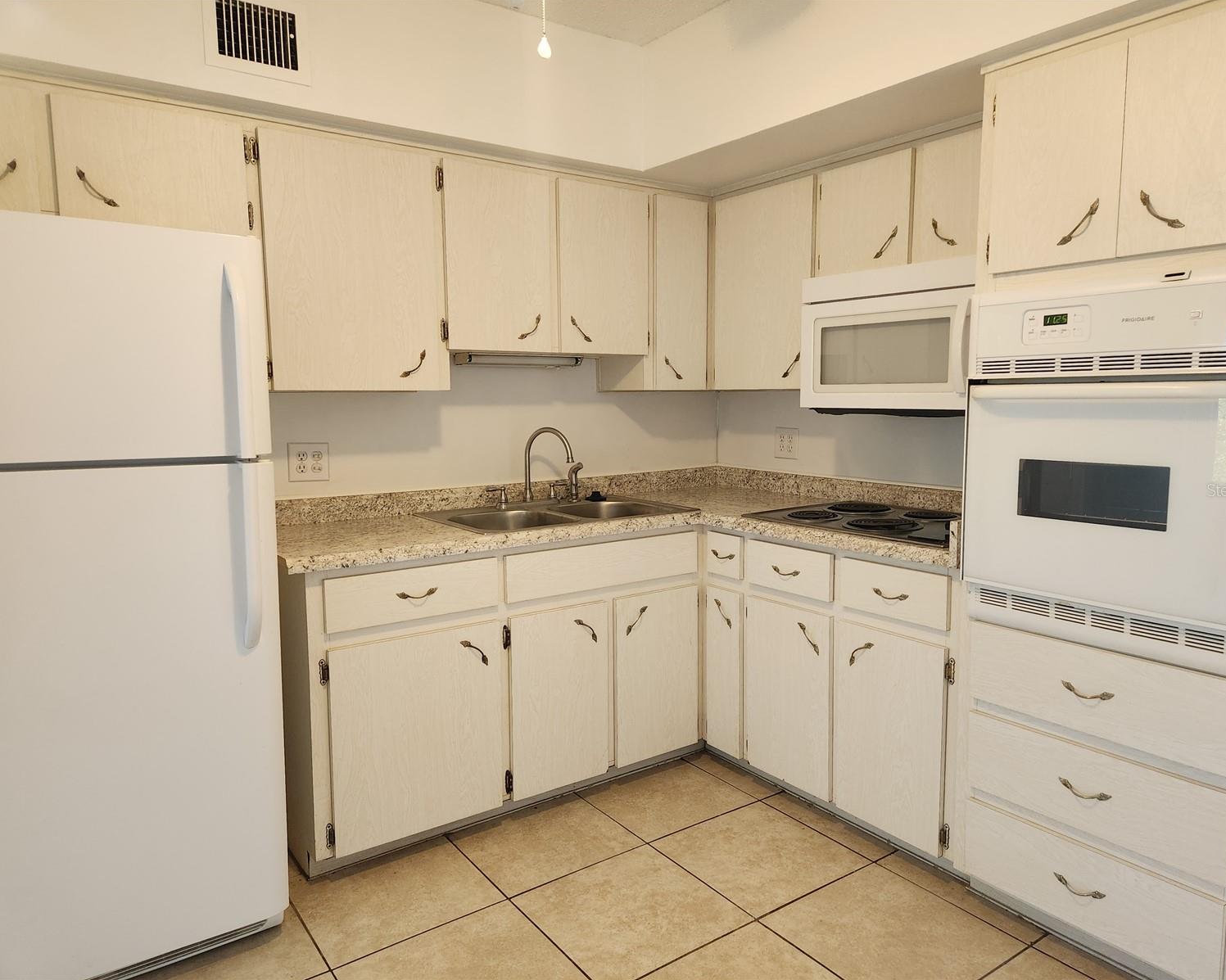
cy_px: 490
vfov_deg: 58.8
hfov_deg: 70.3
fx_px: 871
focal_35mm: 24
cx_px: 629
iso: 500
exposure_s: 1/120
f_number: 1.8
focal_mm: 5.4
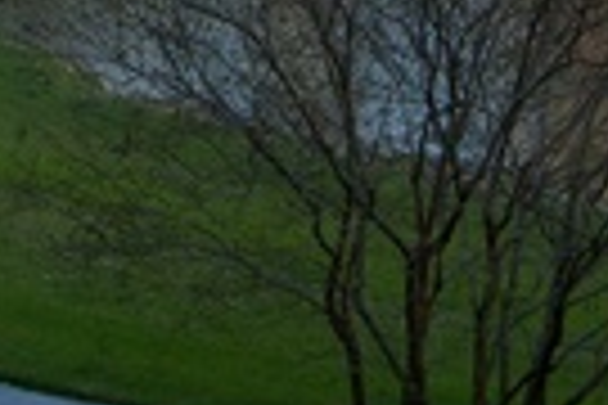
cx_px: 450
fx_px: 2010
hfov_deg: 17.1
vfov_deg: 11.0
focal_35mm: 119
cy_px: -238
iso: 80
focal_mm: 5.8
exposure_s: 1/350
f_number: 2.8
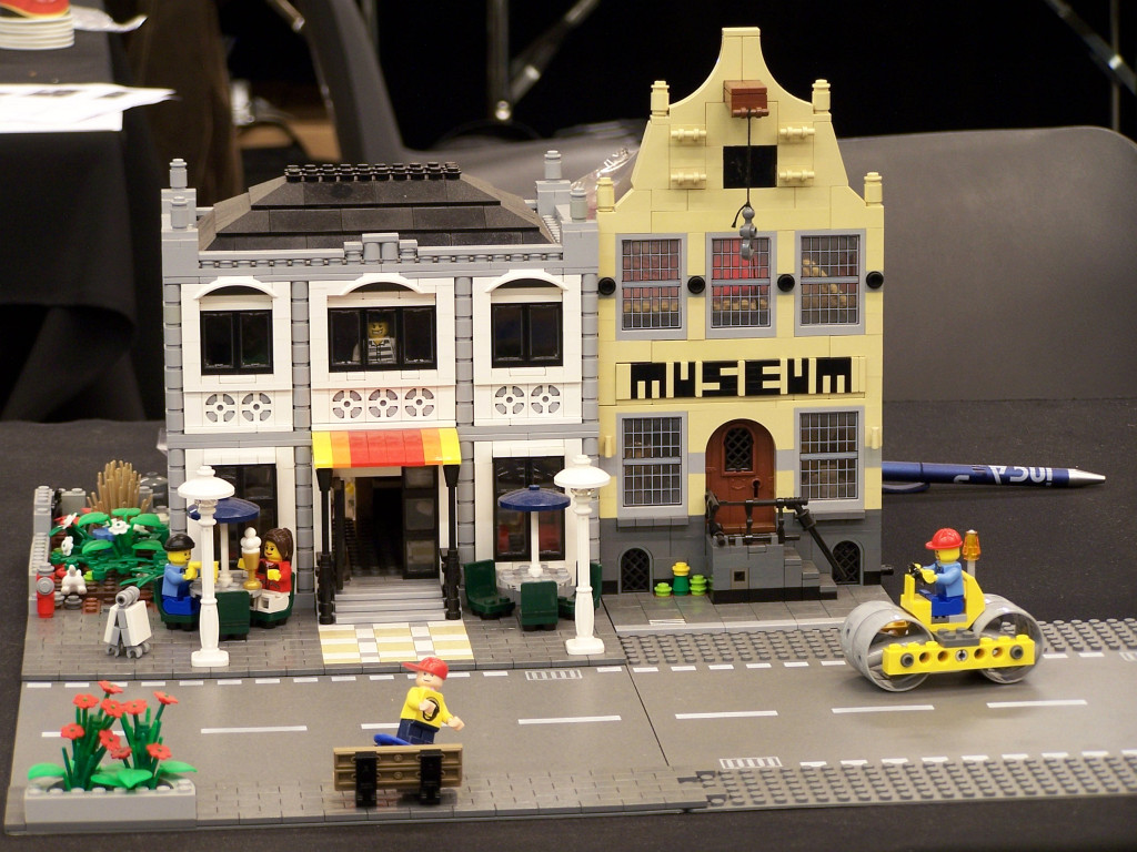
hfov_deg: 15.4
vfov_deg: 11.6
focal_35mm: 128
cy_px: 426
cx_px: 568
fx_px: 4204
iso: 80
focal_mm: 21.2
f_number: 3.2
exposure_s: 1/2
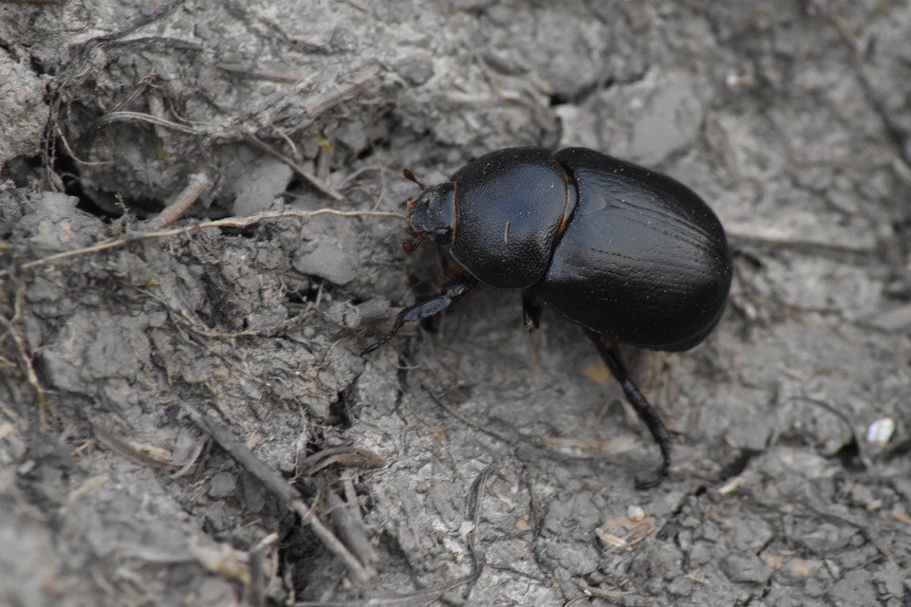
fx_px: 11387
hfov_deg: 4.6
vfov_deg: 3.1
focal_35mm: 450
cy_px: 304
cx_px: 456
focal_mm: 300
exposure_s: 1/200
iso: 2500
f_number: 18
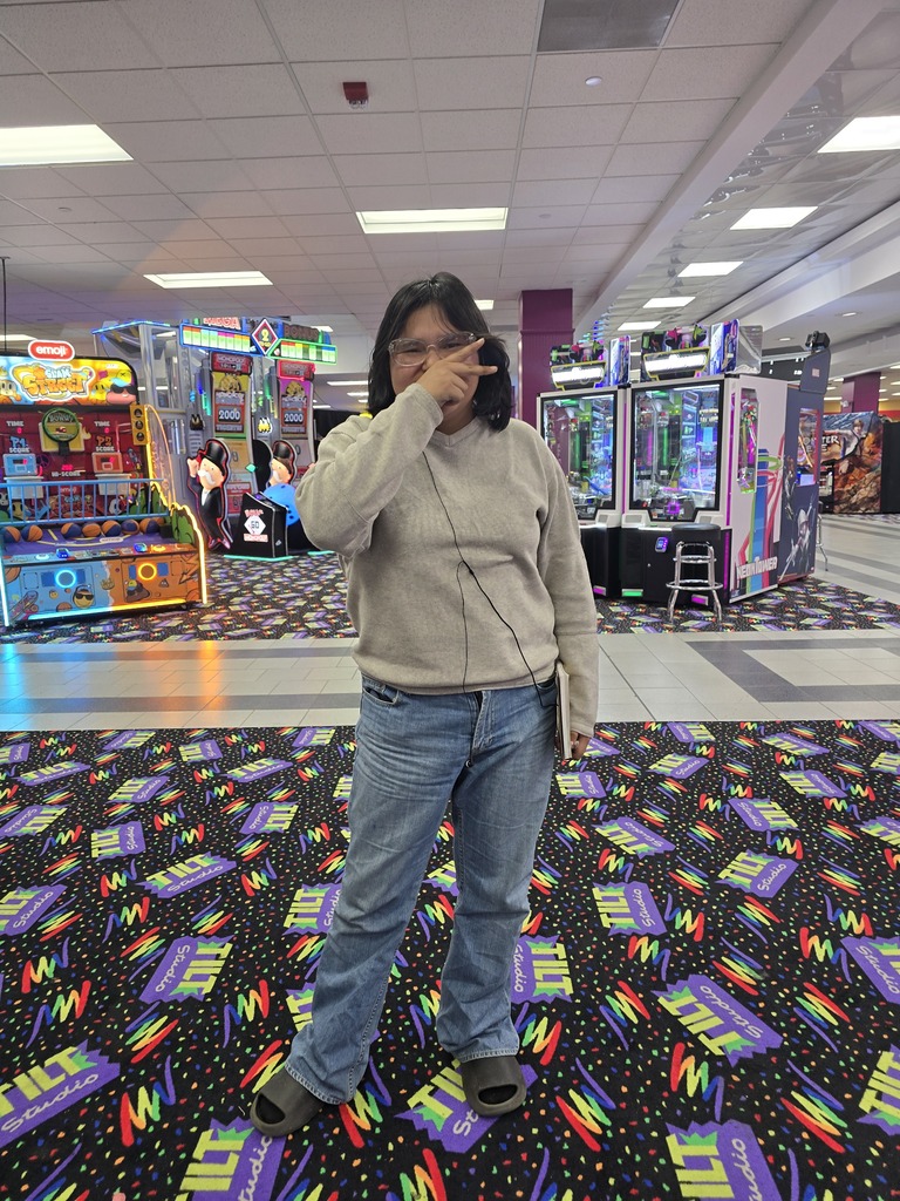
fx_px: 797
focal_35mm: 23
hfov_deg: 58.9
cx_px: 450
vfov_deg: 73.9
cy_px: 600
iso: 100
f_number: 1.7
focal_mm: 6.3
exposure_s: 1/120
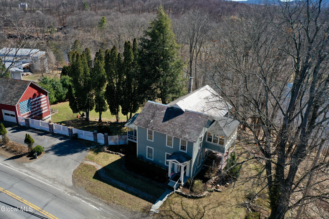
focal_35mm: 28
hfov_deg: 65.5
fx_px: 256
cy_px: 110
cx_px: 164
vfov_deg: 46.4
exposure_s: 1/60
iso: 100
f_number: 3.5
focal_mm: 10.26
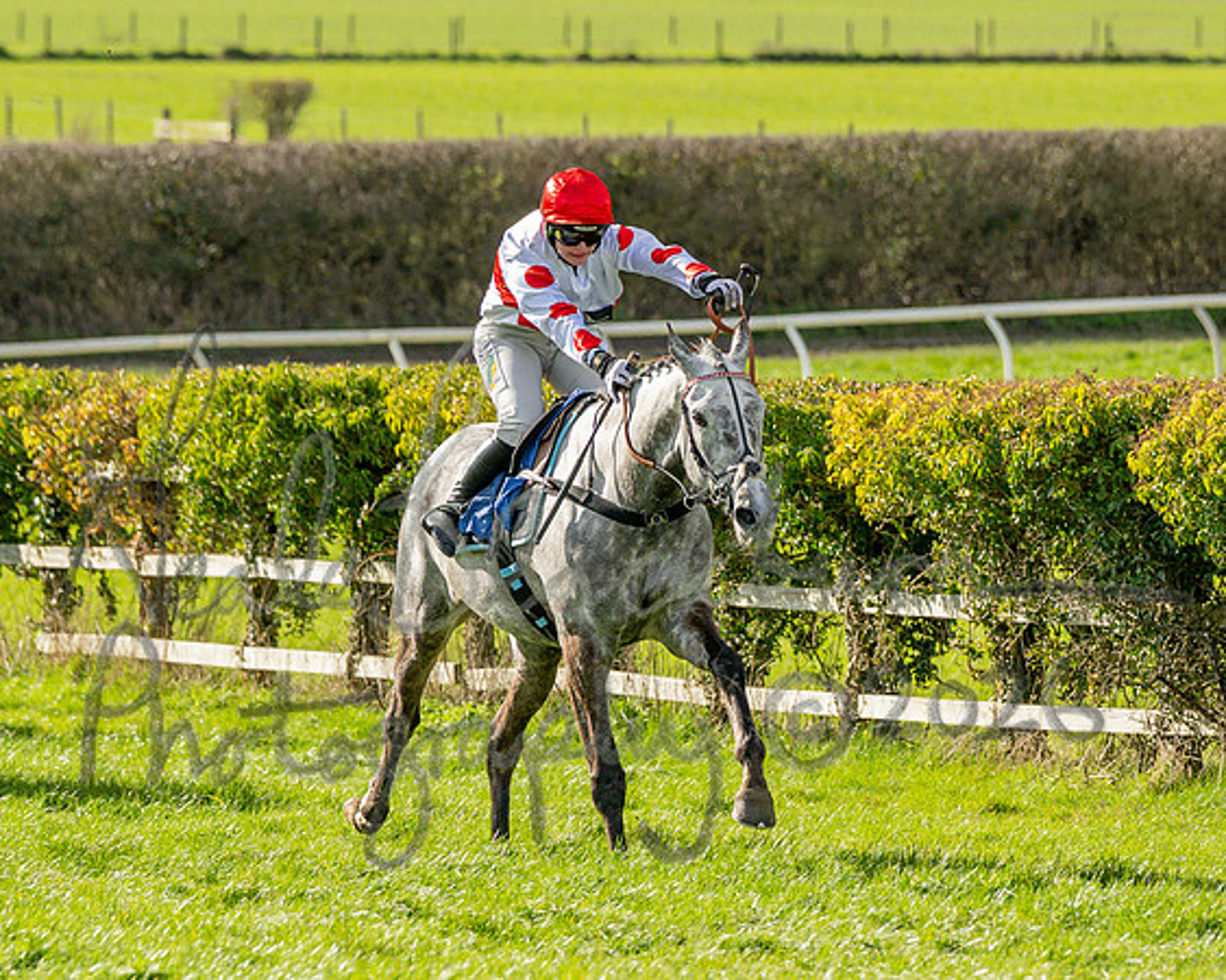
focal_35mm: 420
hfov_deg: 4.6
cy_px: 385
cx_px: 415
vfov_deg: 3.7
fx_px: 15237
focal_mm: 150
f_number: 4
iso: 200
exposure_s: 1/1600
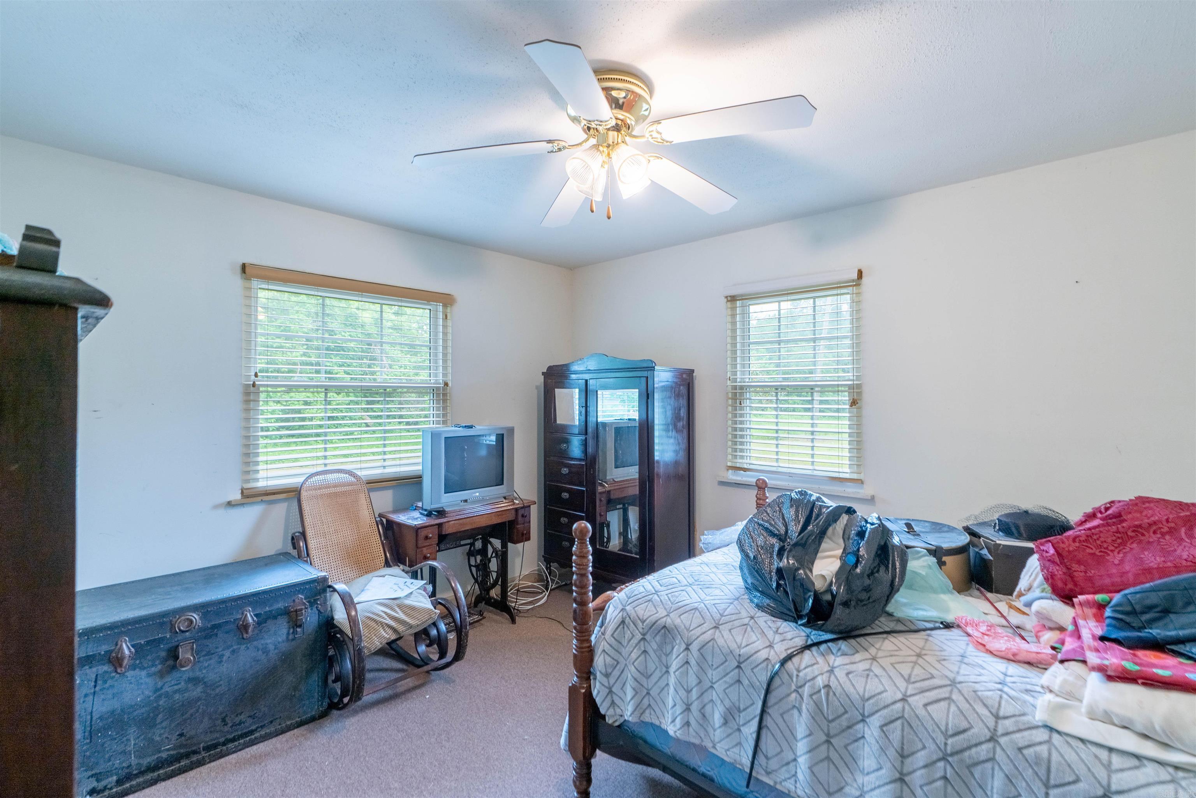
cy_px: 399
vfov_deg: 73.7
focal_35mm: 16
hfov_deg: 96.7
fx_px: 532
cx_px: 598
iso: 200
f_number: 8
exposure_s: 1/80
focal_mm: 16
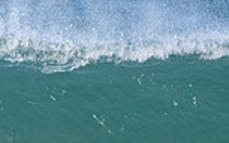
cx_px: 19
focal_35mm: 2894
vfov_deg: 0.5
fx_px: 18081
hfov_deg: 0.7
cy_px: 194
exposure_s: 1/4000
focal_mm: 500
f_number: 5.6
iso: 800
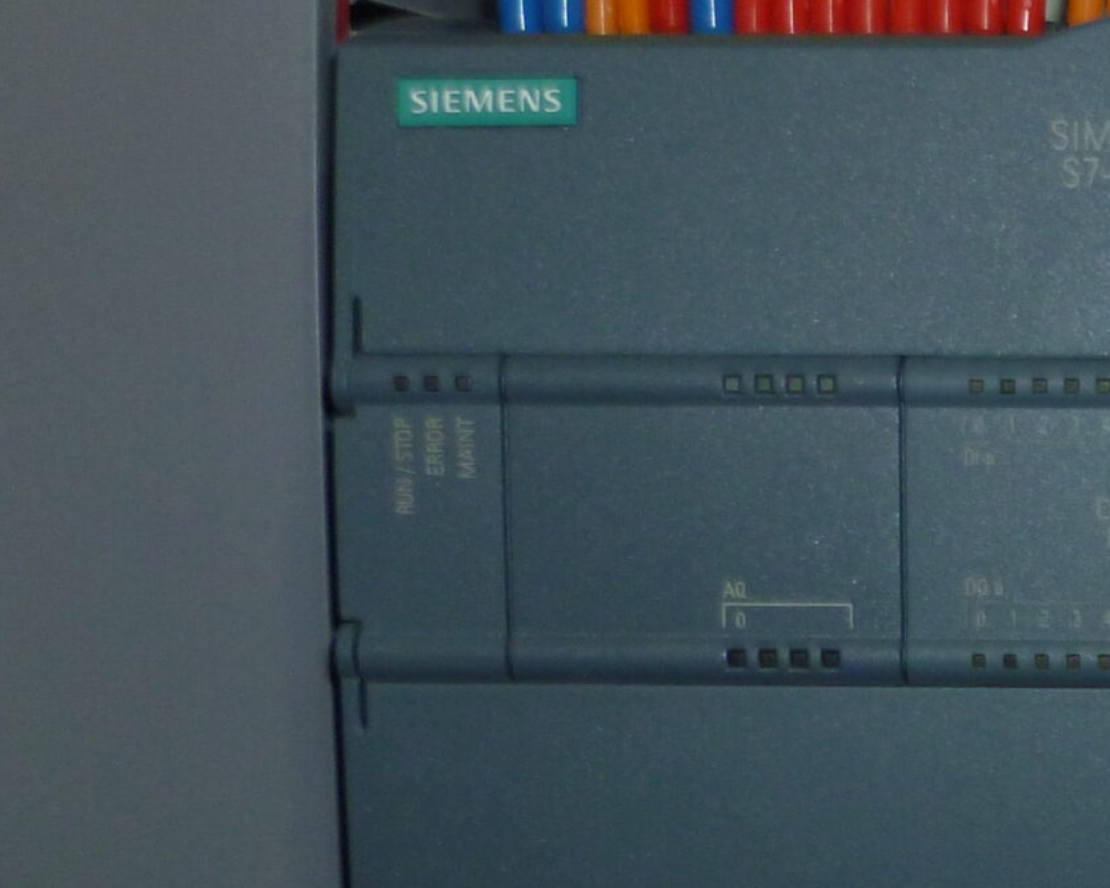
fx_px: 2759
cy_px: 536
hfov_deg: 20.7
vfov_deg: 18.3
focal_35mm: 84
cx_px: 1456
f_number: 2.8
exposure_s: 1/8
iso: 125
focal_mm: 5
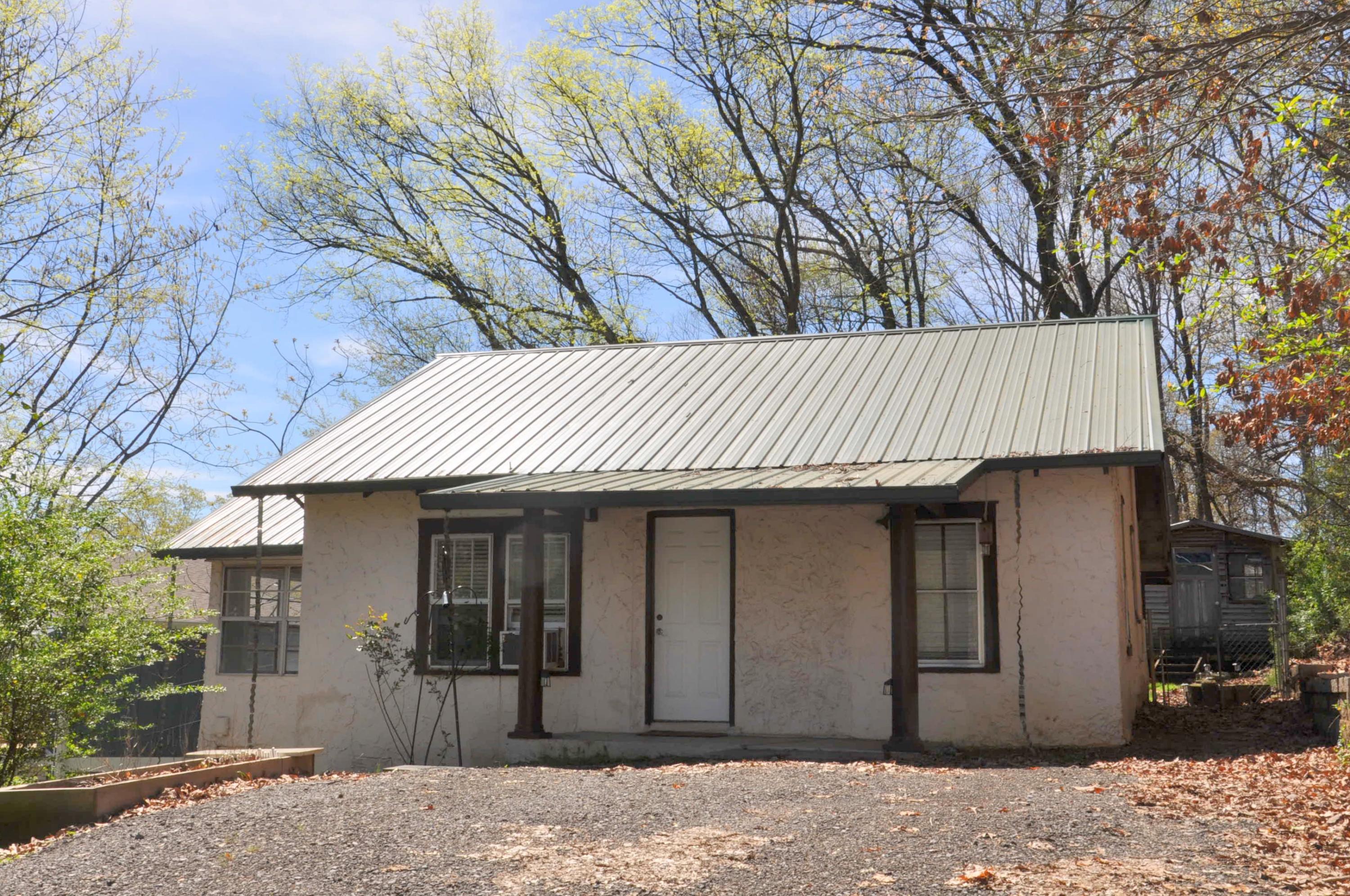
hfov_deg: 49.6
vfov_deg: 34.1
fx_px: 1461
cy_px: 448
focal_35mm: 39
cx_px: 675
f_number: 16
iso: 200
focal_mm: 26
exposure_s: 1/200
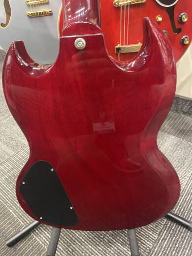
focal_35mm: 26
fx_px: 192
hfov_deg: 53.1
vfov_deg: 67.3
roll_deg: +6.7
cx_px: 96
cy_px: 128
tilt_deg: -37.1
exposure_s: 1/30
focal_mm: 4.25
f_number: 1.8
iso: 500
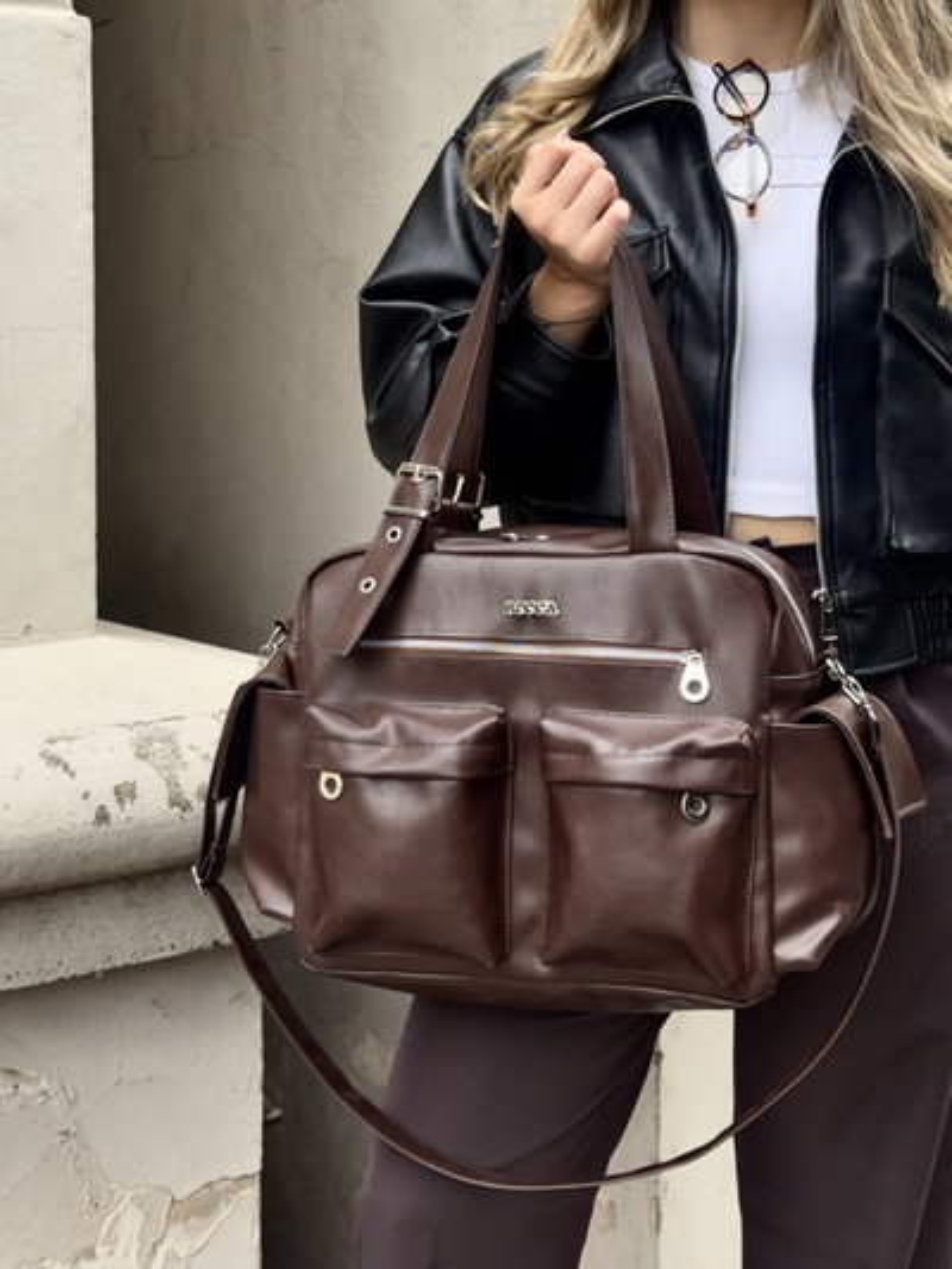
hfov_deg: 30.3
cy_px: 634
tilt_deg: -6.5
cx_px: 476
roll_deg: +0.0
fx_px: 1759
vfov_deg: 39.6
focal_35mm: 48
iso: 64
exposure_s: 1/153
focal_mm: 6.76
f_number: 1.78
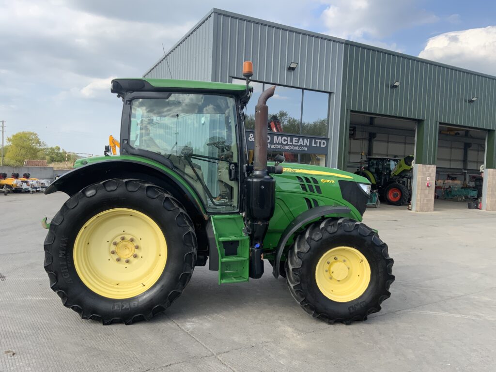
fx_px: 416
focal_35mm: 29
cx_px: 248
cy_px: 186
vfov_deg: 48.2
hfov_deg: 61.7
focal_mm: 3
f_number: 1.8
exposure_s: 1/781
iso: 16
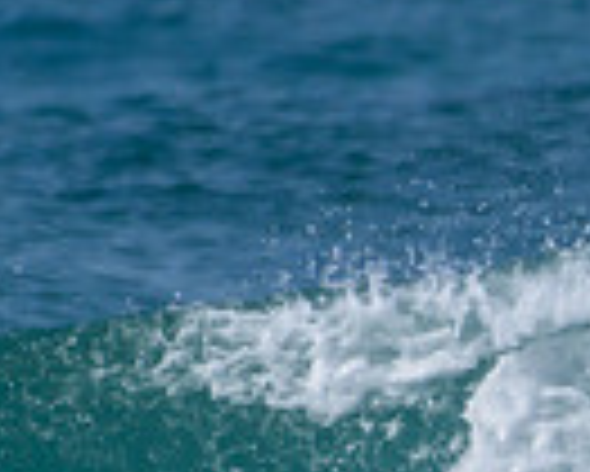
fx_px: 61721
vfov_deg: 0.4
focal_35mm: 3532
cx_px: 905
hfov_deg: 0.5
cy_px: 838
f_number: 11
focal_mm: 850
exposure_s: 1/2000
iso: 450
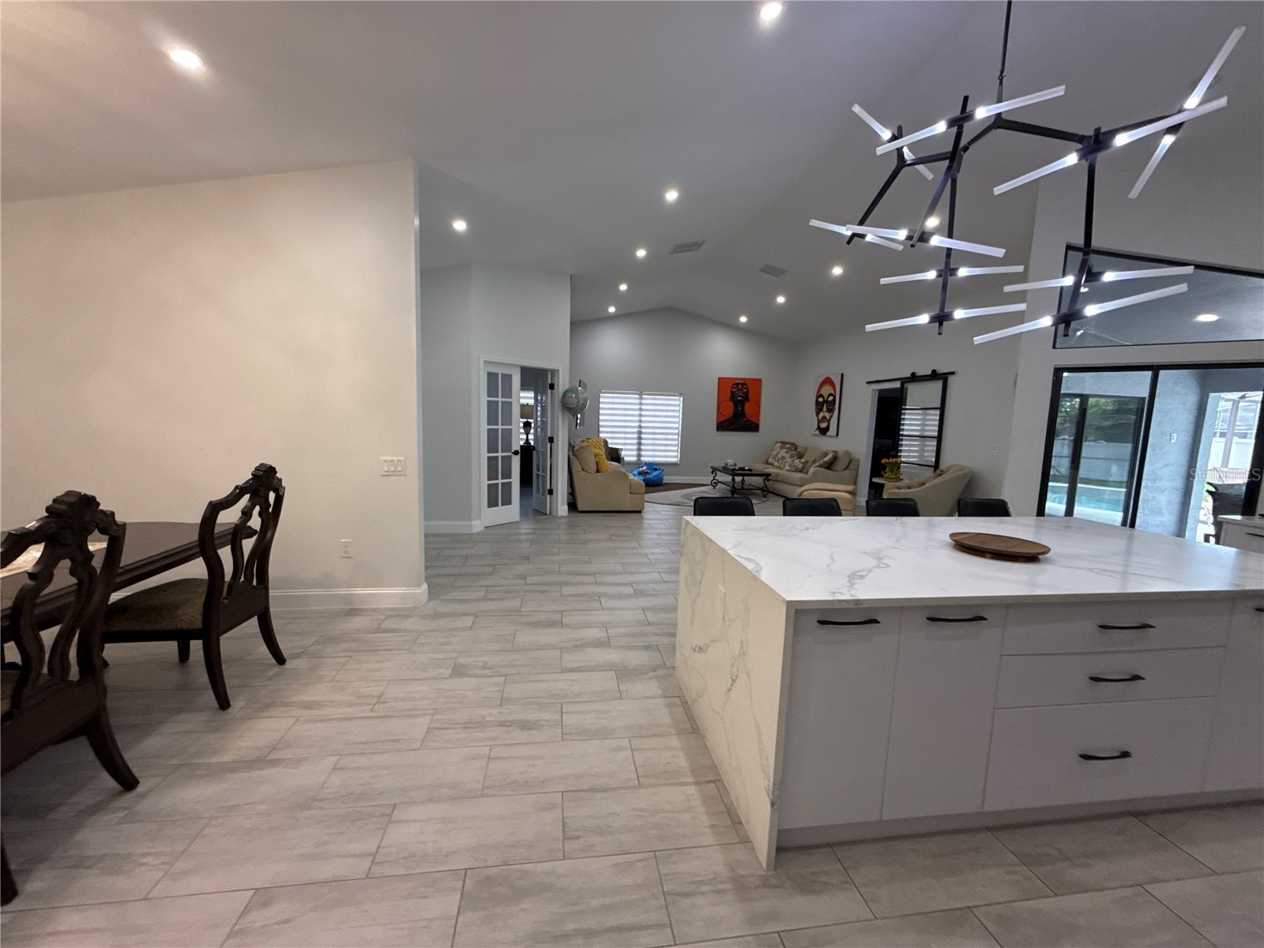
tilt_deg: -6.8
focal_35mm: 14
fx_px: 511
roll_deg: -1.8
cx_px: 632
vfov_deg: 85.7
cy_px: 474
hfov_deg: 102.1
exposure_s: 1/120
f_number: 2.2
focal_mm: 2.22
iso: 250
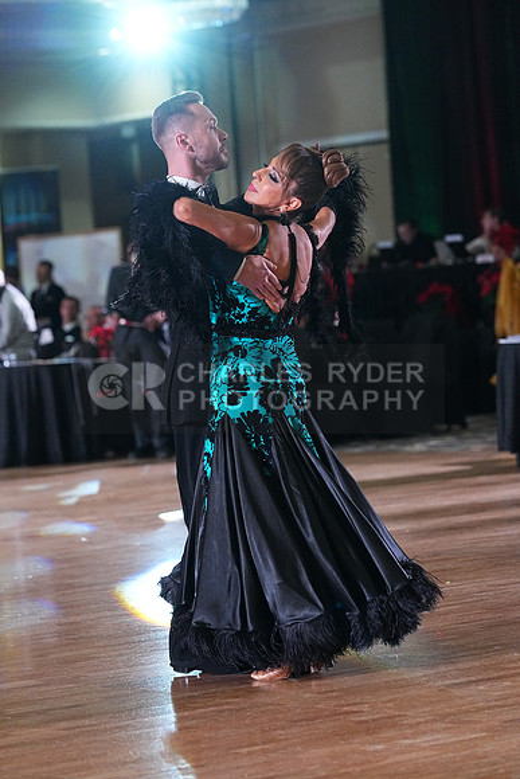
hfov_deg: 9.5
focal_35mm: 145
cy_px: 390
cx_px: 260
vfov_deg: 14.2
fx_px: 3140
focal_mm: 145
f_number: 4.5
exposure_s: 1/400
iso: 6400
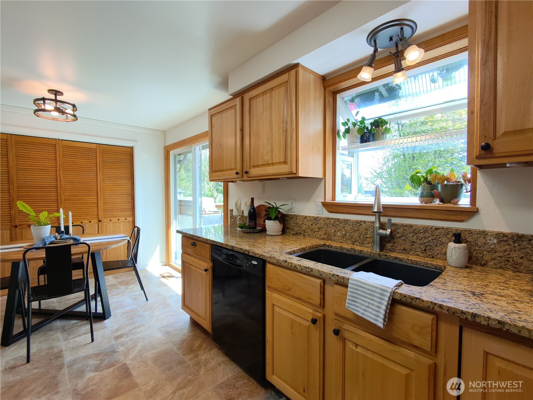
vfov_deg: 78.1
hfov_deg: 94.5
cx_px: 266
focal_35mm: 16
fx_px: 246
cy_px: 200
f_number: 2.55
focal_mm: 16
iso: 177
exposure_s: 1/100
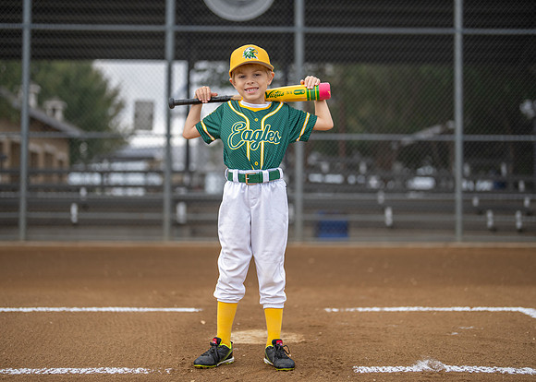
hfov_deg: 33.8
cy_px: 173
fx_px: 883
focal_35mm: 58
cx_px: 256
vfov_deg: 24.4
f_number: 1.2
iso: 200
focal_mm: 50
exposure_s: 1/3200
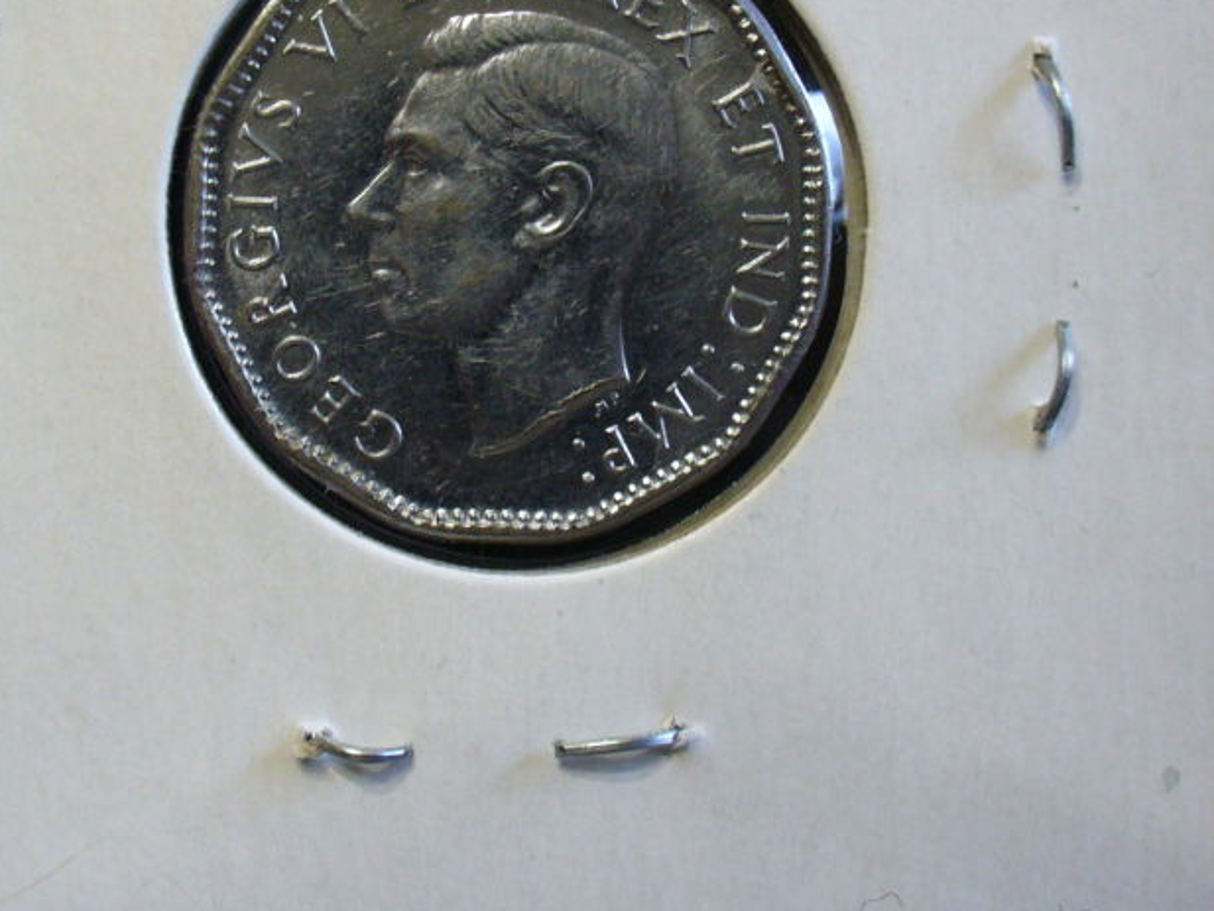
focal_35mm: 60
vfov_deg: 24.1
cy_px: 220
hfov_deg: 32.1
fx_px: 2105
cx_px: 514
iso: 160
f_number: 2.8
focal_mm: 6.1
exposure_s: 1/30
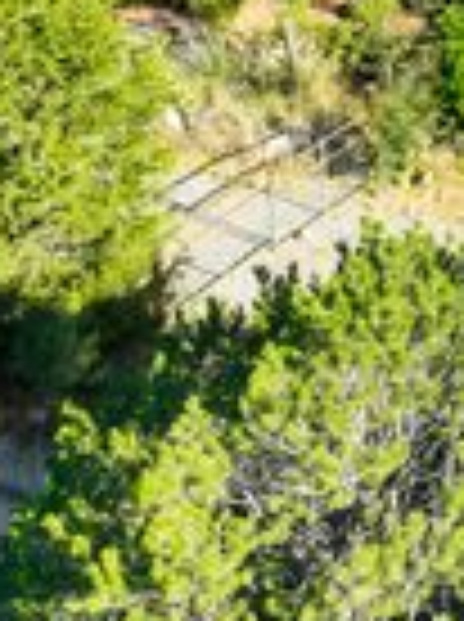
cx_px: 703
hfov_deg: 15.6
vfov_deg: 20.9
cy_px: -135
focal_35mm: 87
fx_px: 1560
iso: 100
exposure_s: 1/120
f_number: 7.1
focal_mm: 12.29
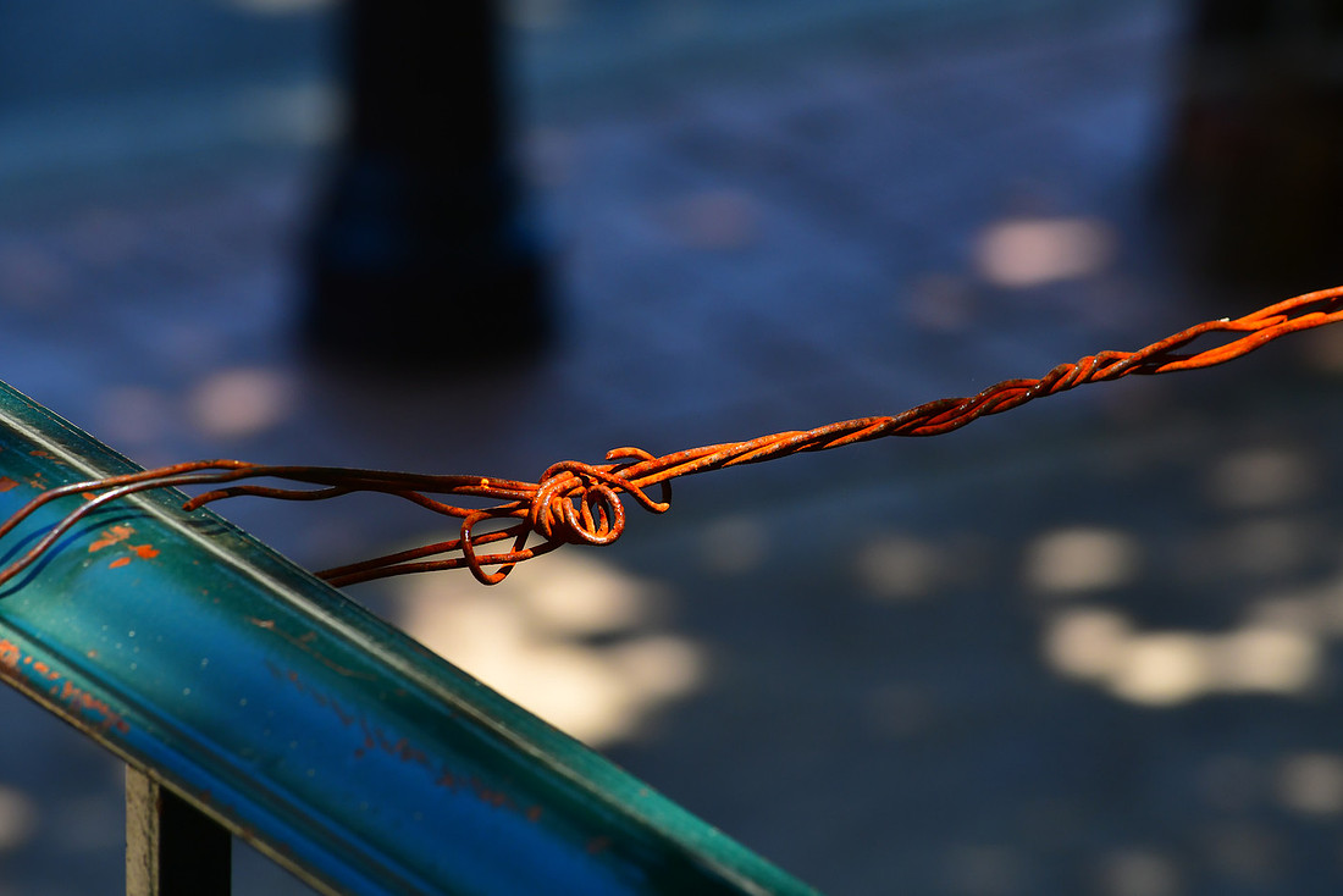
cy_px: 448
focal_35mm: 187
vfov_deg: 7.3
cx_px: 672
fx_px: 6978
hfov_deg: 11.0
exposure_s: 1/200
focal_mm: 125
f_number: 11
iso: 500
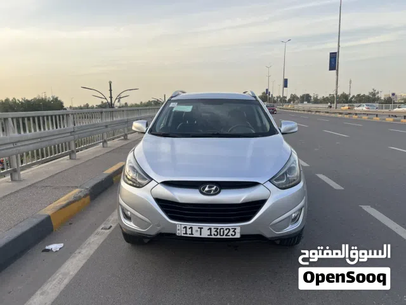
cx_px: 203
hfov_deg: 67.3
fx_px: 305
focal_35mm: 26
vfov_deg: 53.1
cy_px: 152
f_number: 1.5
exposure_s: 1/1112
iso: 50
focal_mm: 5.7
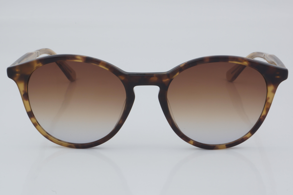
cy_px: 98
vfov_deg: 16.6
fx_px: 671
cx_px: 146
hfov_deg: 24.6
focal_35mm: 82
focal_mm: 55
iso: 100
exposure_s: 1/4
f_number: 32
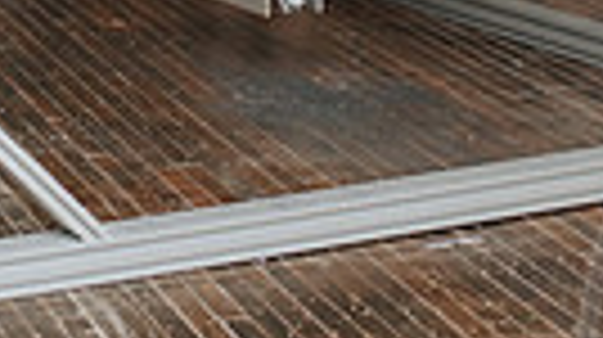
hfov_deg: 13.0
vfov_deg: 7.2
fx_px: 2571
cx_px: -122
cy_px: -397
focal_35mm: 161
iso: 900
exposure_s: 1/200
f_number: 2.8
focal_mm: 35
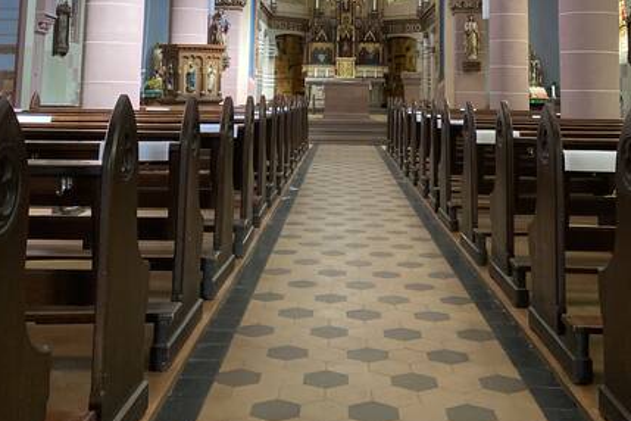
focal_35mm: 42
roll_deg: -2.8
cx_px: 352
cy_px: 15
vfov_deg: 30.0
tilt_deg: +6.6
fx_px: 736
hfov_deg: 46.3
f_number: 1.8
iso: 250
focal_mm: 4.25
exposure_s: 1/60
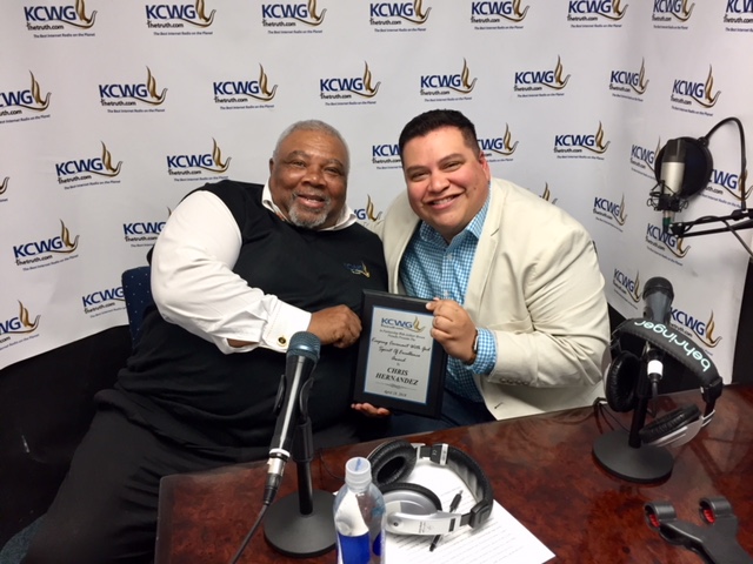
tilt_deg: -24.1
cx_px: 376
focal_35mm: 29
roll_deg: -0.7
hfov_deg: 61.7
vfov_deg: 48.2
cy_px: 282
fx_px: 631
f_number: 2.2
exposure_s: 1/30
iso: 40
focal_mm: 4.15
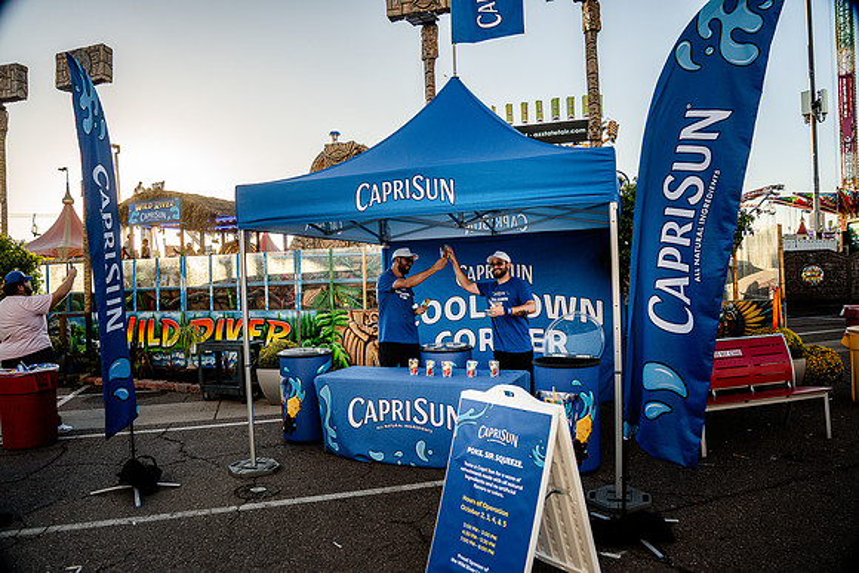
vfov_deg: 53.2
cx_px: 430
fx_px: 573
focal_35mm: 24
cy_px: 286
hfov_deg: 73.7
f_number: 4
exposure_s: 1/640
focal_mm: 24
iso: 250
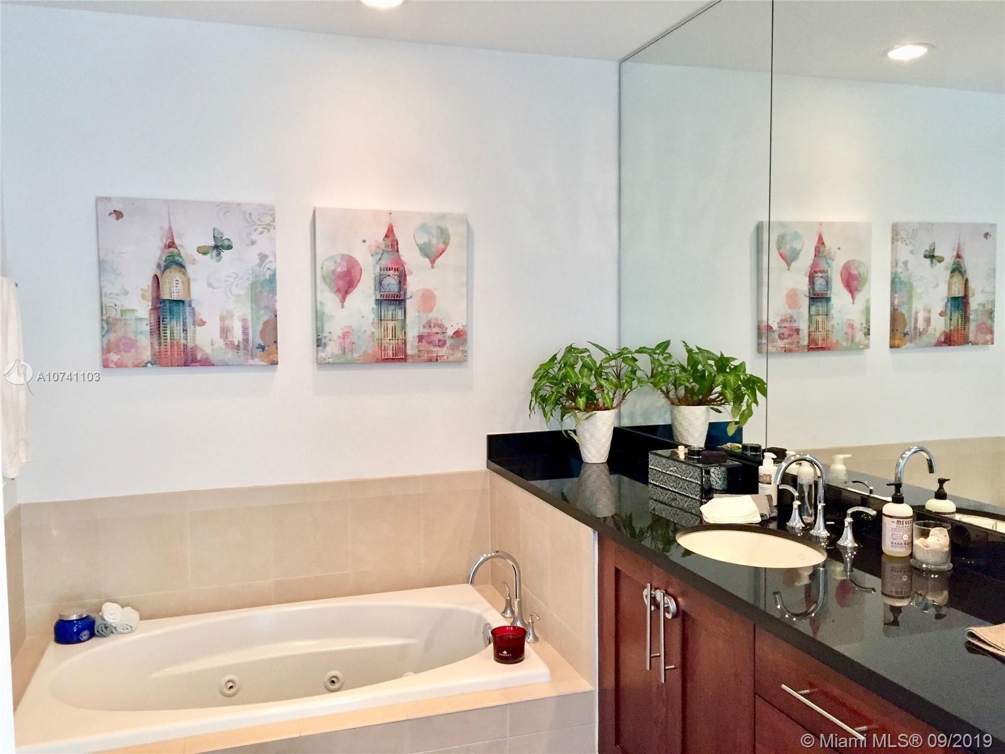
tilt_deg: -3.7
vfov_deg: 48.2
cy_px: 377
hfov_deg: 61.7
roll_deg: +0.0
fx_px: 842
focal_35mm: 29
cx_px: 502
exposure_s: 1/30
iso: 160
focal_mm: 4.15
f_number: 2.2
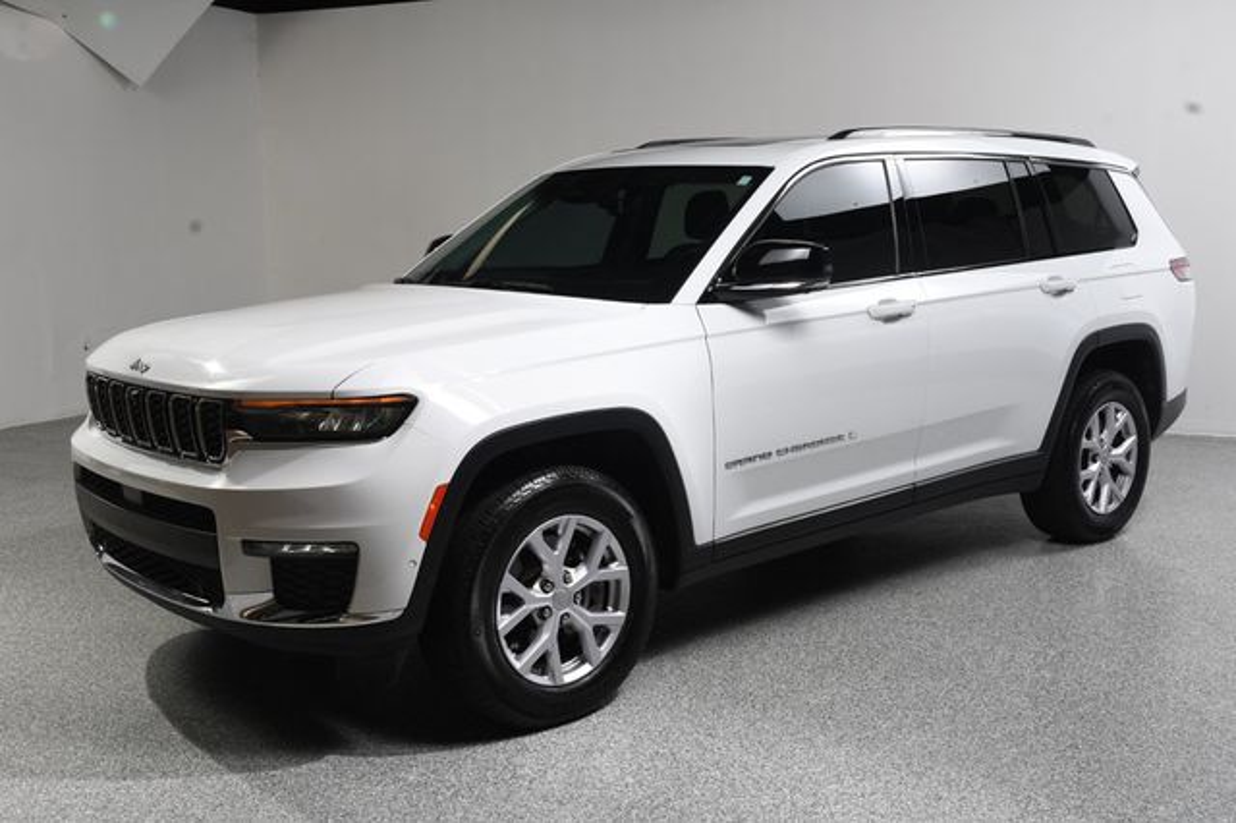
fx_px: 1338
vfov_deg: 34.2
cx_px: 618
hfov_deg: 49.6
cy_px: 412
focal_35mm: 39
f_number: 13
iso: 100
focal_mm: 26
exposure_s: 1/160
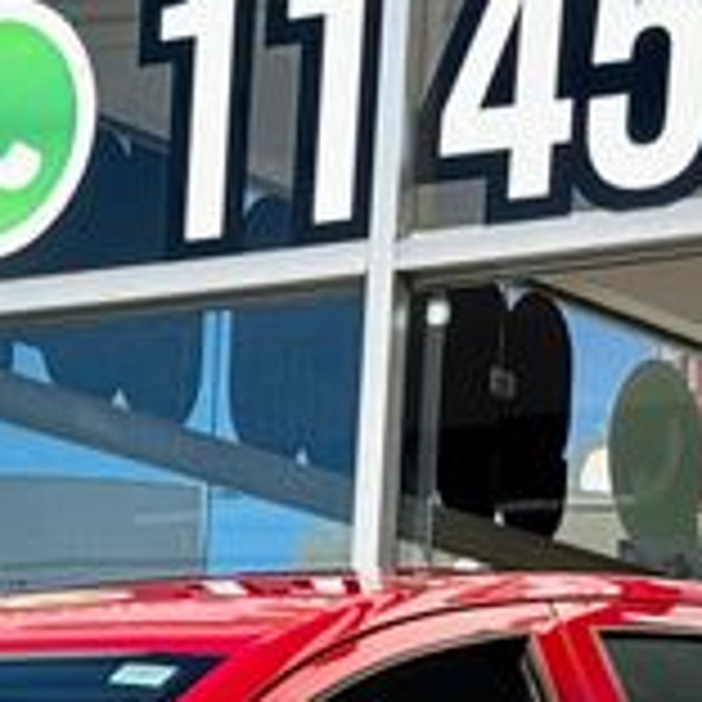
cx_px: -238
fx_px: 5071
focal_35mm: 221
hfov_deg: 7.8
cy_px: 1210
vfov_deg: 7.7
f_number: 1.78
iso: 64
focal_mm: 6.76
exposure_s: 1/1818
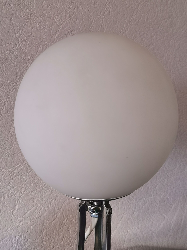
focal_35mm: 46
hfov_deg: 31.5
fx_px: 331
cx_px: 94
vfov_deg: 41.2
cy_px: 125
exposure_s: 1/100
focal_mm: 5.58
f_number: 1.8
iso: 200
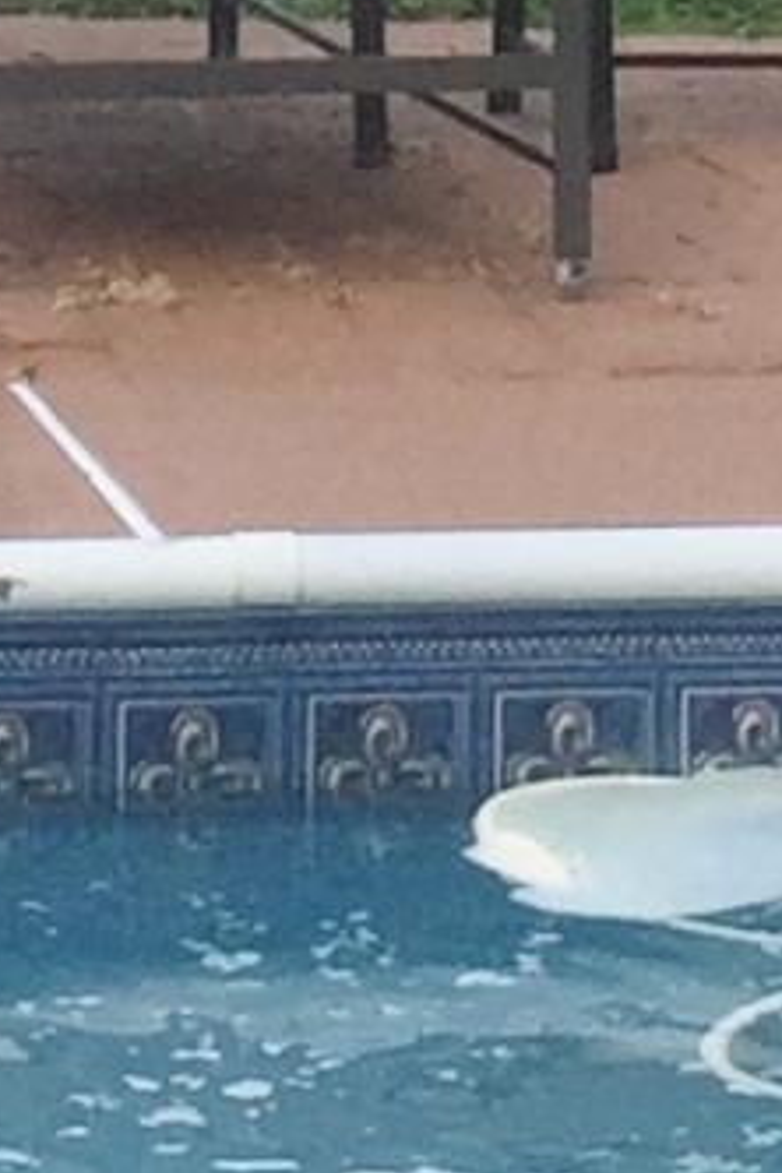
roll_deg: -1.0
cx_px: -183
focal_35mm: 272
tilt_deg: +4.7
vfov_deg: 7.1
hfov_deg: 5.0
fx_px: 8862
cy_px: -1673
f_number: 2.2
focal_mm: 4.15
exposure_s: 1/120
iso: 32
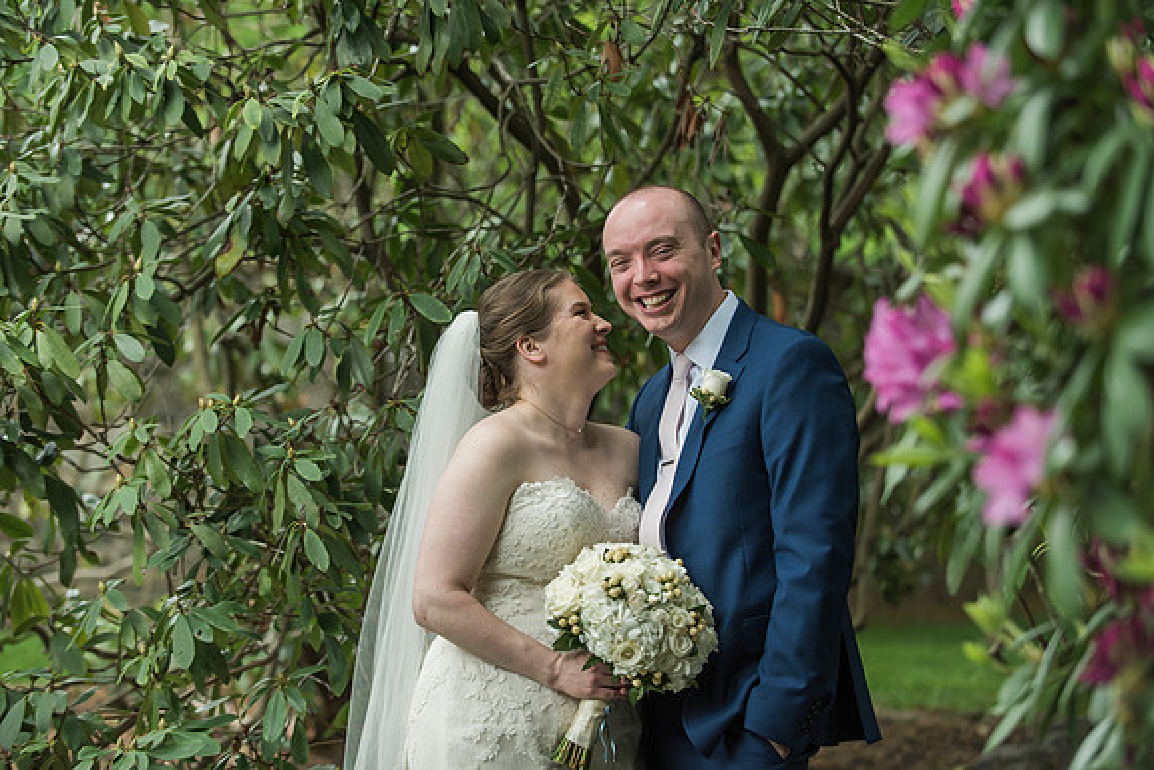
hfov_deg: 22.6
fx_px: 2886
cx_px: 577
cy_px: 385
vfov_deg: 15.2
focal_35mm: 90
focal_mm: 90
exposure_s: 1/500
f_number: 2.8
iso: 500
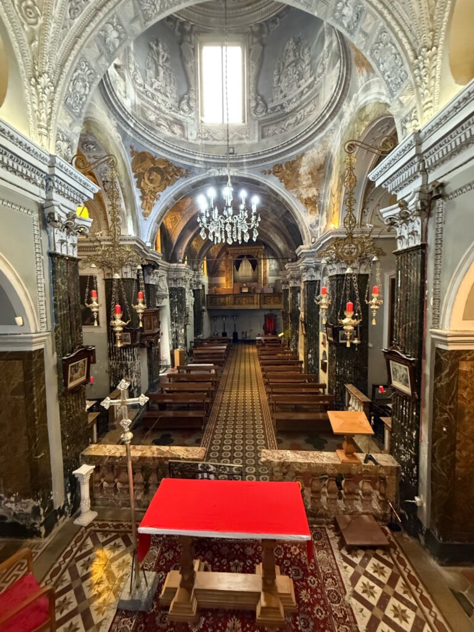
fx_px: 256
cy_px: 316
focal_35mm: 14
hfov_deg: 85.7
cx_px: 237
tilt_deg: -3.0
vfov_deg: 102.1
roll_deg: +3.4
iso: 1600
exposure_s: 1/50
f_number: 2.2
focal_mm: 2.22
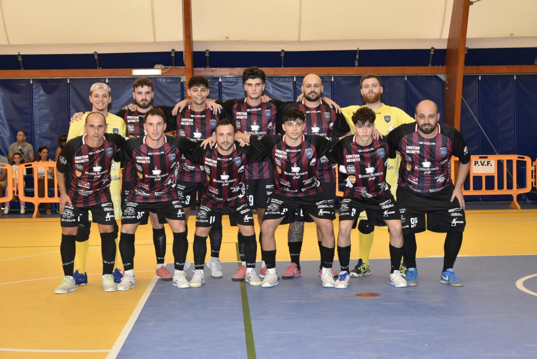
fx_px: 895
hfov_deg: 33.4
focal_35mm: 60
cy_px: 180
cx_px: 268
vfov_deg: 22.6
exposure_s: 1/200
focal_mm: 40
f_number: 5.6
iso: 1000
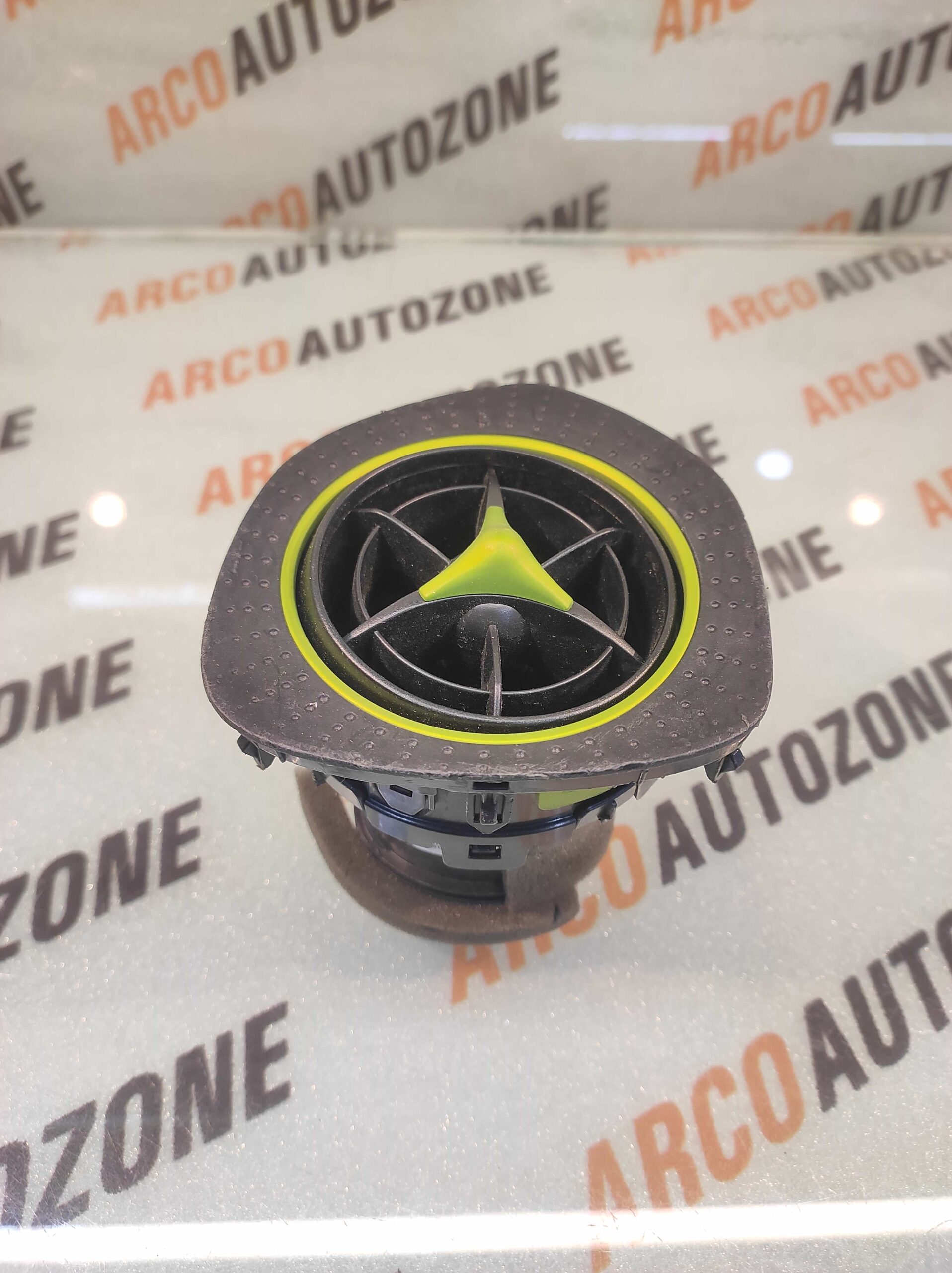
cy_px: 636
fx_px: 624
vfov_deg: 91.1
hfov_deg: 74.7
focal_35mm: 17
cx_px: 476
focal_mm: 4.74
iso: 193
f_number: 1.79
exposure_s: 1/33
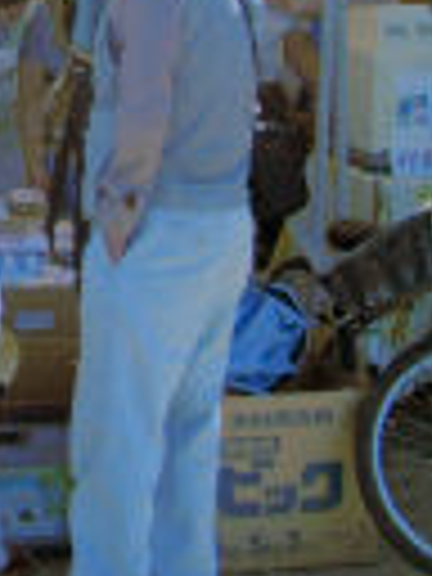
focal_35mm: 115
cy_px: -90
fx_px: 1914
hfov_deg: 12.1
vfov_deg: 16.5
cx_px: -277
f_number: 4.3
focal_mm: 5.8
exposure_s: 1/640
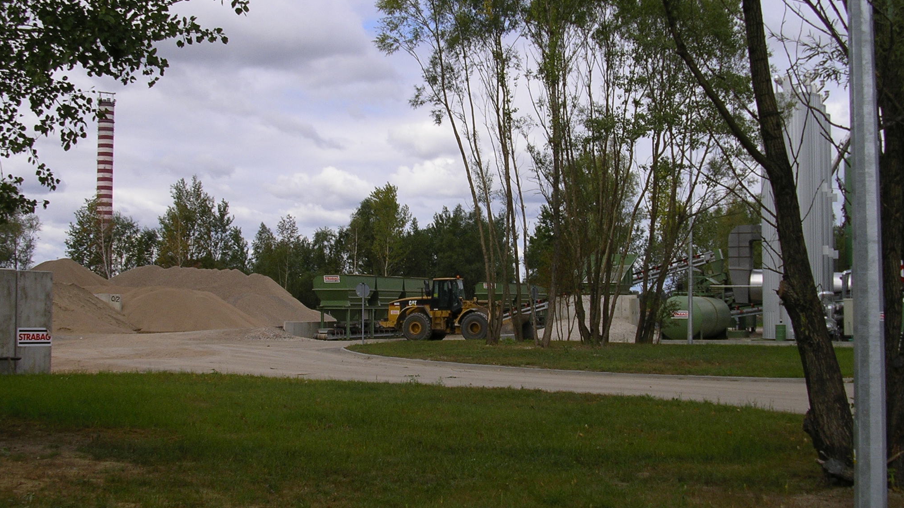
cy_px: 251
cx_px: 450
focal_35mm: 52
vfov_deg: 23.0
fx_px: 1246
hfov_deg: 39.9
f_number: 4.4
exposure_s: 1/640
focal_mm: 7.2
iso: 50
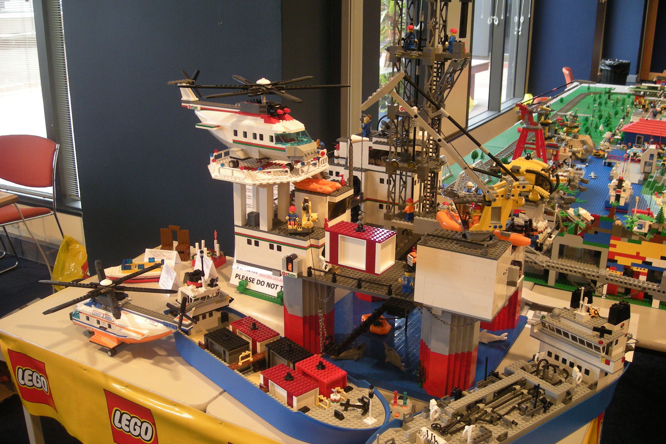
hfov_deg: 51.9
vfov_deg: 35.9
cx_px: 337
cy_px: 236
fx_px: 684
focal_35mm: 37
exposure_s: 1/8
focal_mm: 5.7
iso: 154
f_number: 2.8
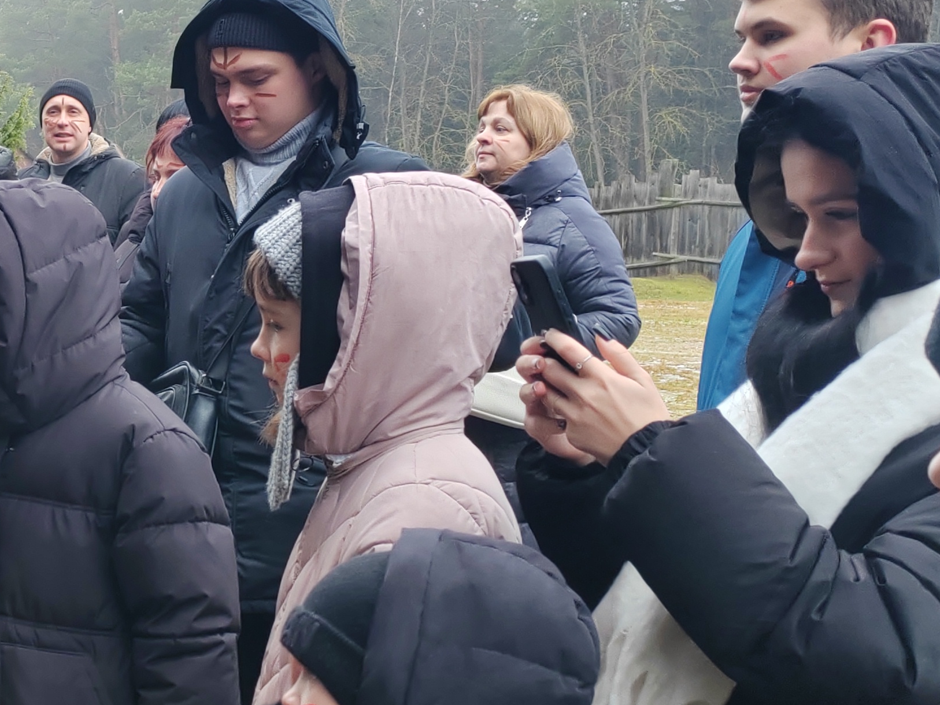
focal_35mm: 68
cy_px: 320
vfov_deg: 21.6
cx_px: 30
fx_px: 1847
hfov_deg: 27.2
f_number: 1.9
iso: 250
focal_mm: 5.52
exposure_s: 1/100
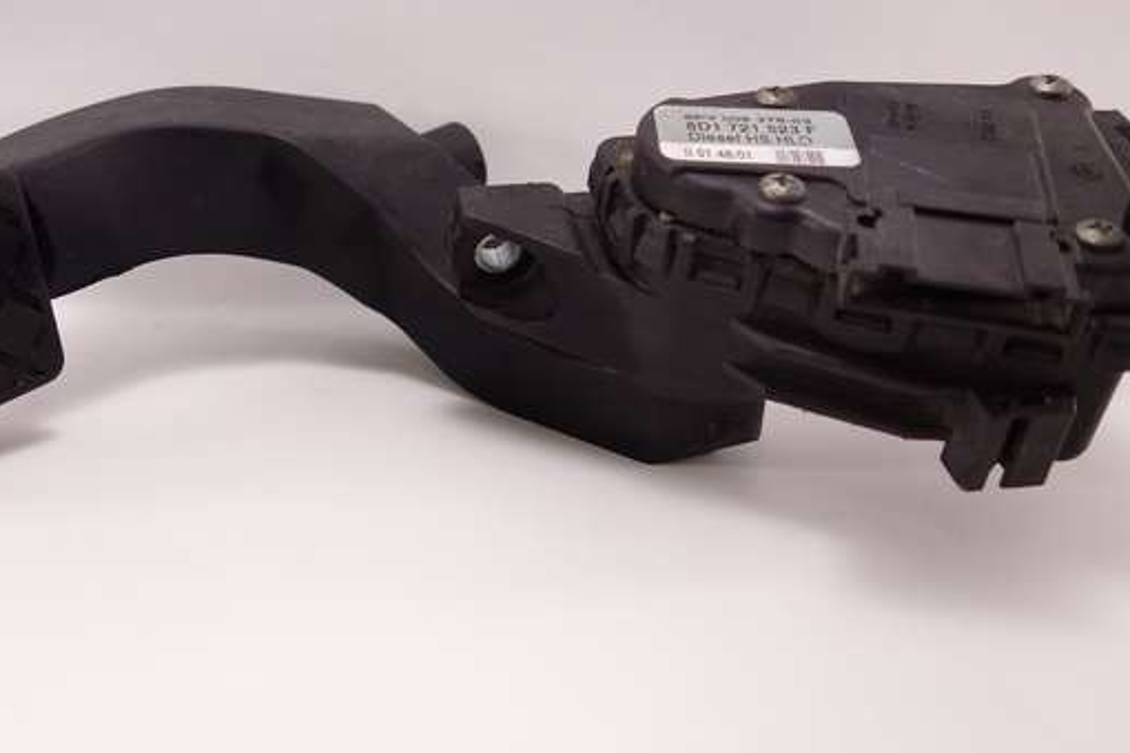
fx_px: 1412
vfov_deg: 29.9
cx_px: 319
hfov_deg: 42.6
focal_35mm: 45
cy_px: 409
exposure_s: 1/100
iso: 125
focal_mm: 10.4
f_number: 2.2
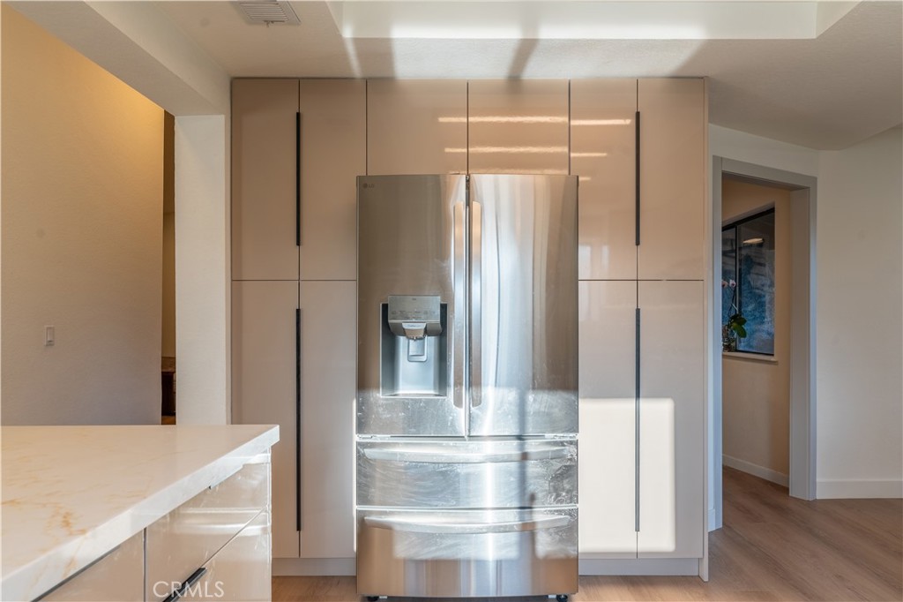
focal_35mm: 22
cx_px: 452
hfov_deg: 78.6
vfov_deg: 57.2
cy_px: 301
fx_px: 552
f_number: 8
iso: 400
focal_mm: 22
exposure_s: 1/1250
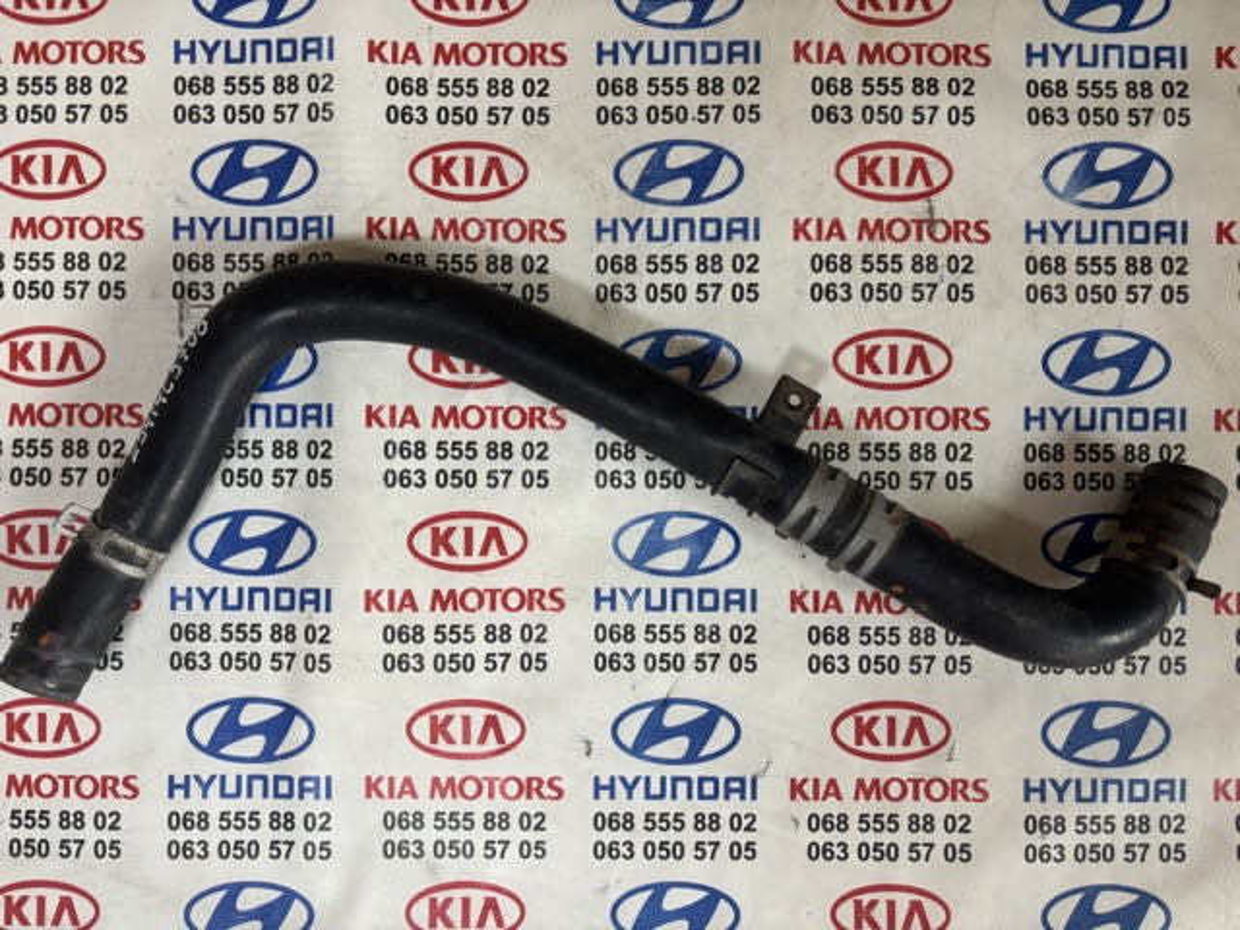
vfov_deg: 53.1
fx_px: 931
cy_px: 465
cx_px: 620
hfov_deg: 67.3
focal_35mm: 26
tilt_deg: -89.5
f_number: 1.6
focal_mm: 5.96
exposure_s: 1/60
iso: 320
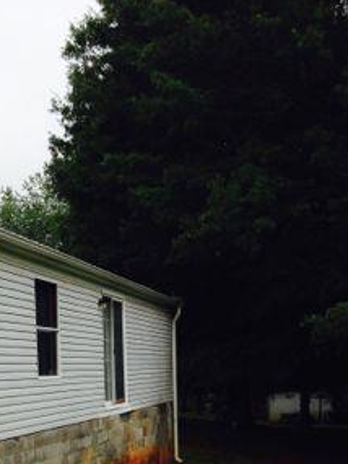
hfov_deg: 19.1
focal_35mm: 74
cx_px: -34
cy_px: 451
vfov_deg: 25.2
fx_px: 991
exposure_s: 1/259
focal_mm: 4.12
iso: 50
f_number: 2.4
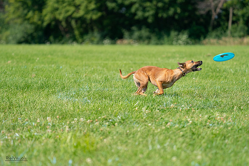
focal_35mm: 227
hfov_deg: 9.1
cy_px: 83
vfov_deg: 6.1
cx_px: 124
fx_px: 1570
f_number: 5.6
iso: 1000
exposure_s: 1/4000
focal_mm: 227
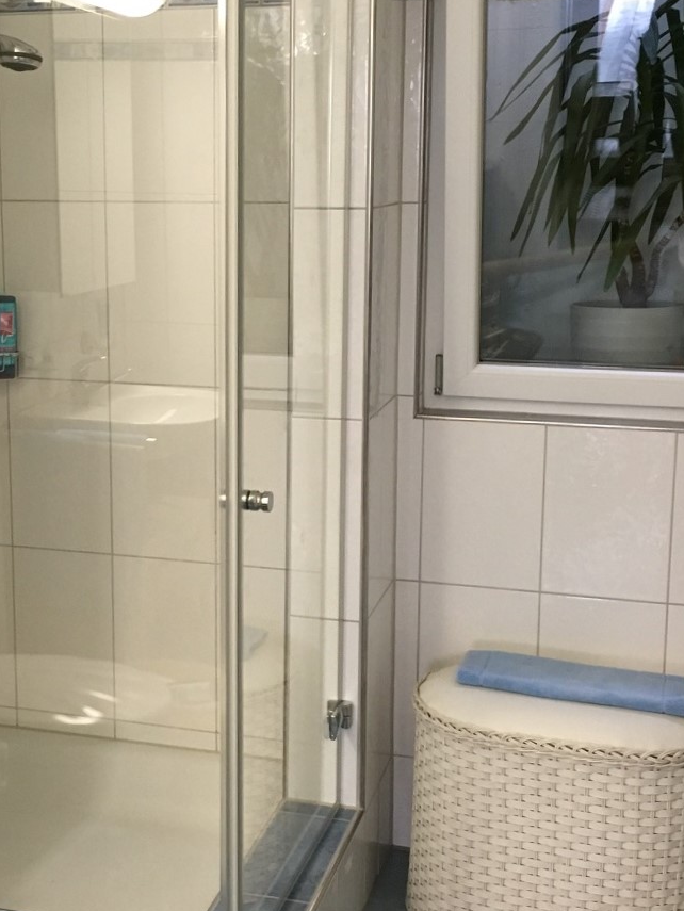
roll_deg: +0.9
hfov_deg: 27.3
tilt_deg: -11.0
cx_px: 211
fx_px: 1395
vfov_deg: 36.1
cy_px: 417
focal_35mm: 53
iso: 160
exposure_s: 1/33
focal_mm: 4.15
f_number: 2.2
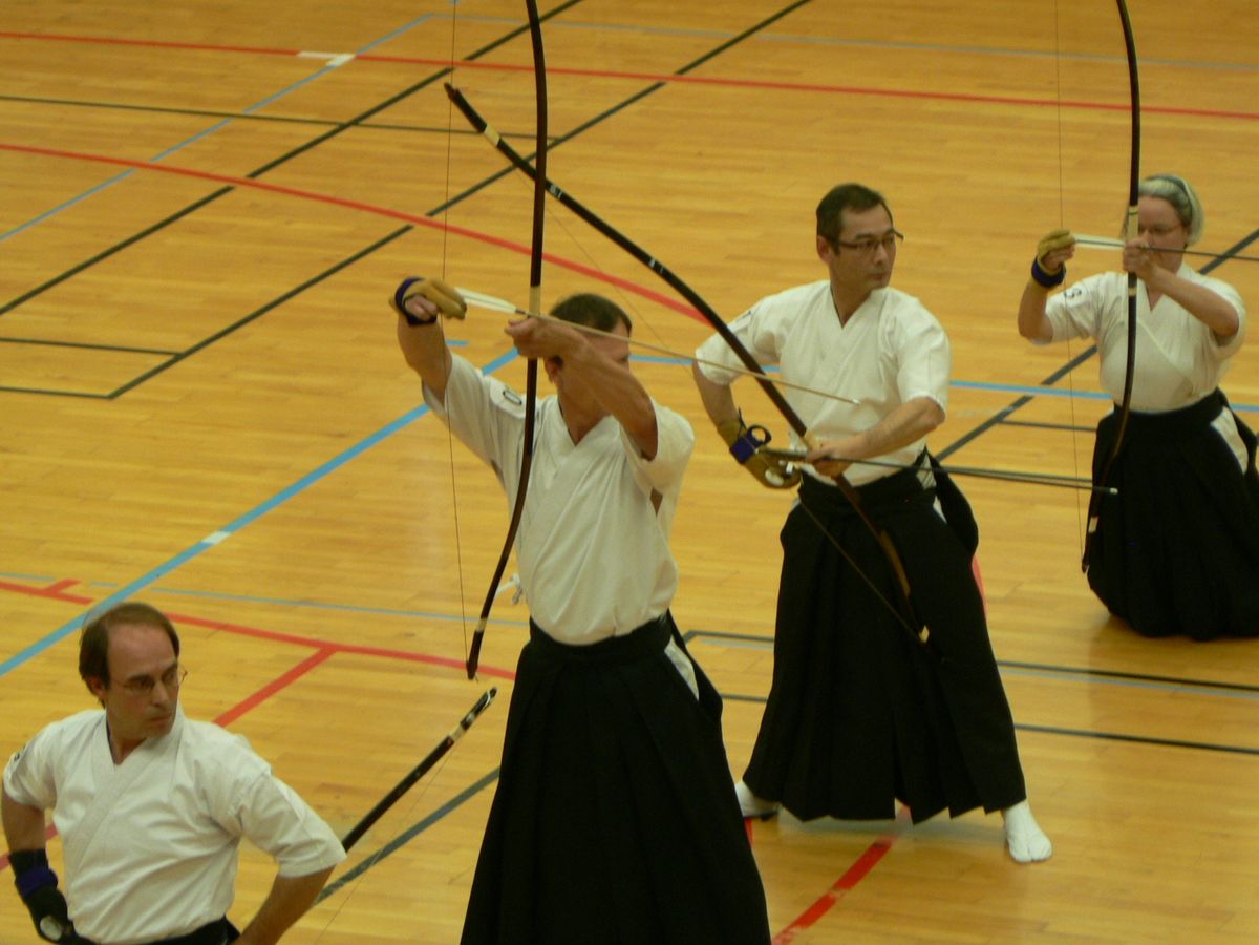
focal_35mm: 233
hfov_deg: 8.5
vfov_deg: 6.4
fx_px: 8474
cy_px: 472
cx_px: 630
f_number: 3.3
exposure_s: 1/30
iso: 150
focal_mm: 38.9
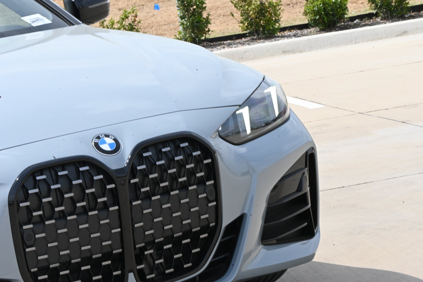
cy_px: 141
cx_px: 212
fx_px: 1745
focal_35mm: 148
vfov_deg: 9.2
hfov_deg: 13.8
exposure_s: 1/50
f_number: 36
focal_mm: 99
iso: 450
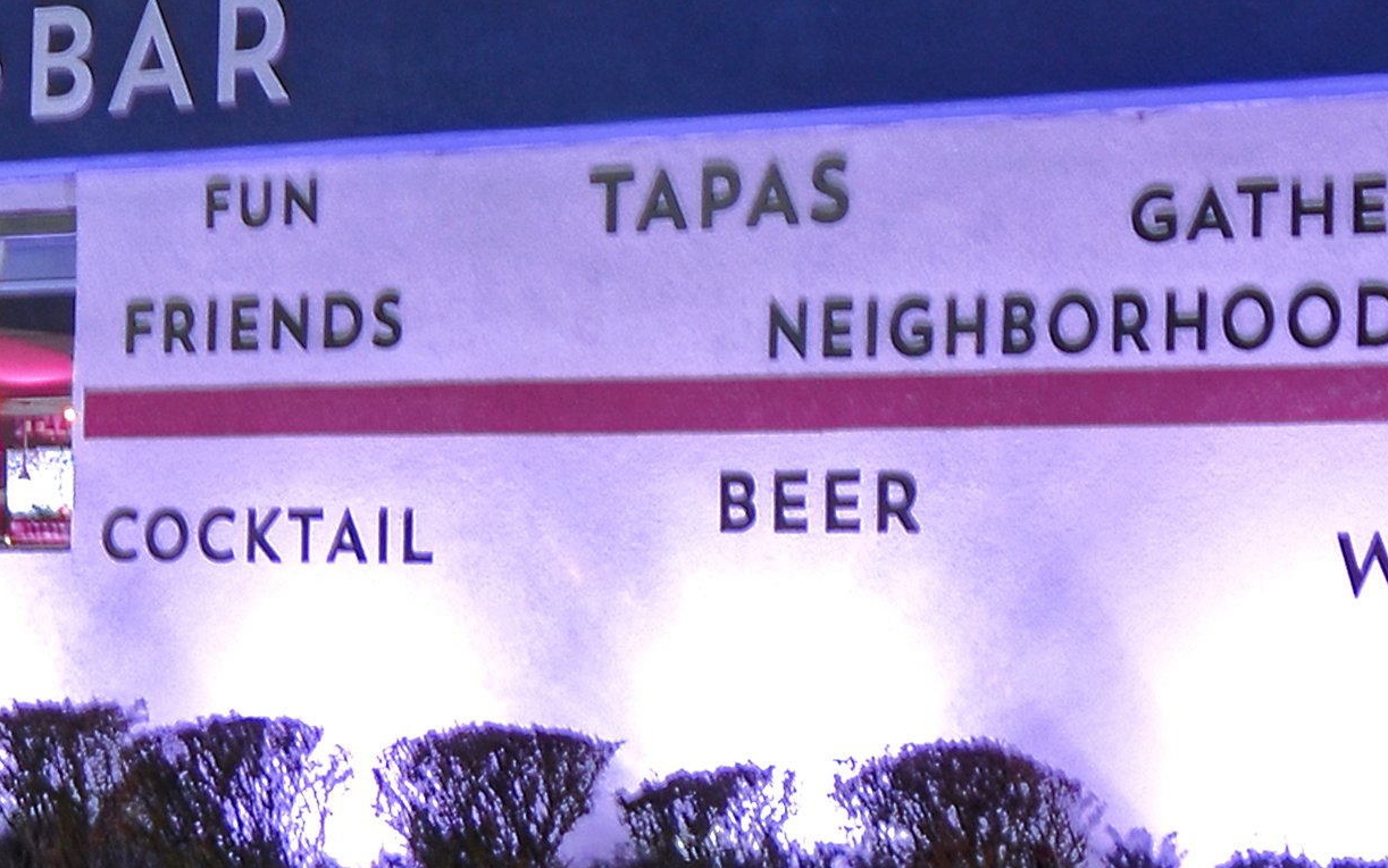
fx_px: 2837
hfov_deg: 26.6
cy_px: 413
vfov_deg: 17.4
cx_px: 1241
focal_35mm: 75
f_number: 7.1
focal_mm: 10
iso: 250
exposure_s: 1/5
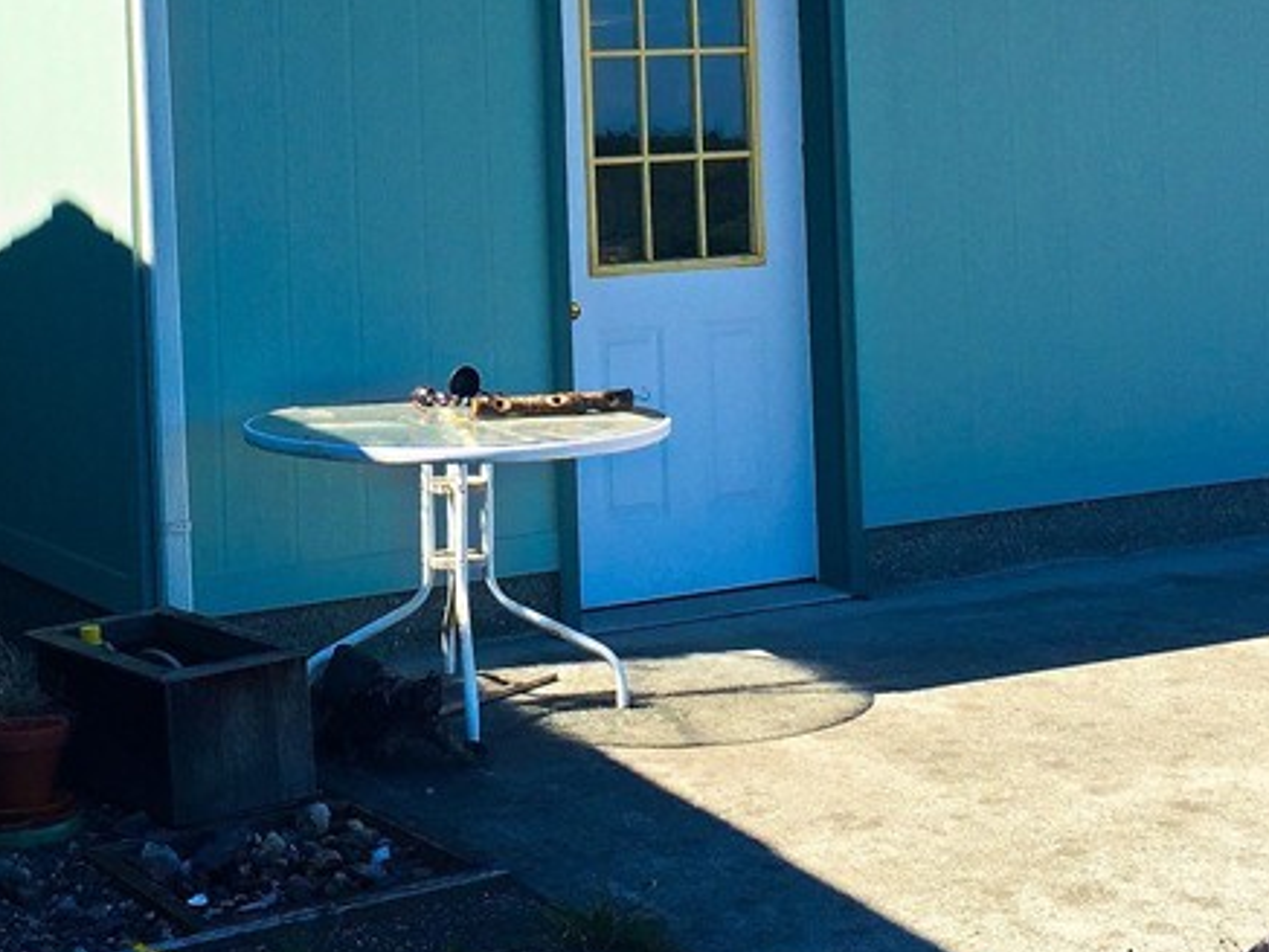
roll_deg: +1.3
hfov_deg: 28.4
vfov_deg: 21.1
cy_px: 61
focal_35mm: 68
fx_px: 2494
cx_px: 447
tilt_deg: -0.1
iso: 32
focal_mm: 4.15
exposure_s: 1/1099
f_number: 2.2
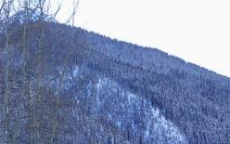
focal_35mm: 105
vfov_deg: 12.1
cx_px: -7
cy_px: 194
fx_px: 658
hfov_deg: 19.2
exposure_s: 1/200
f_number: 3.3
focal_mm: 4.3
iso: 100
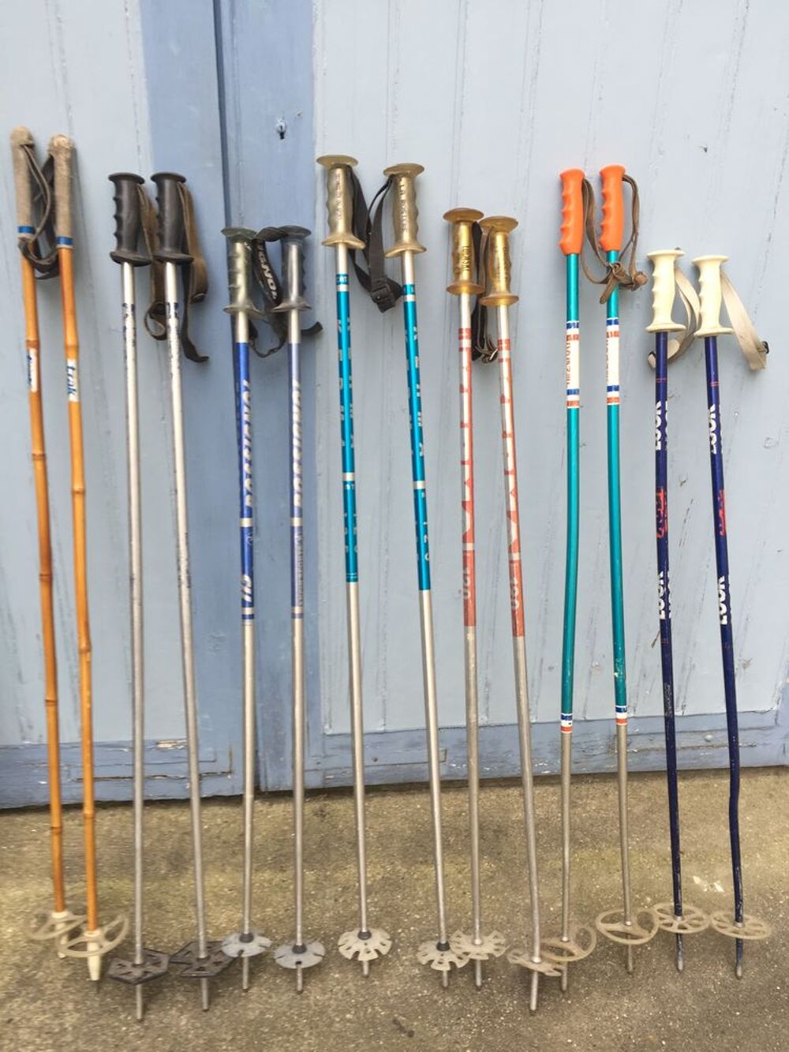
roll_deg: -1.8
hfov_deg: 48.2
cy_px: 526
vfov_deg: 61.7
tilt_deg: -24.3
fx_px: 881
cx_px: 394
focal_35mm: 29
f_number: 2.2
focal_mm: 4.15
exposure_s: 1/50
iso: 32
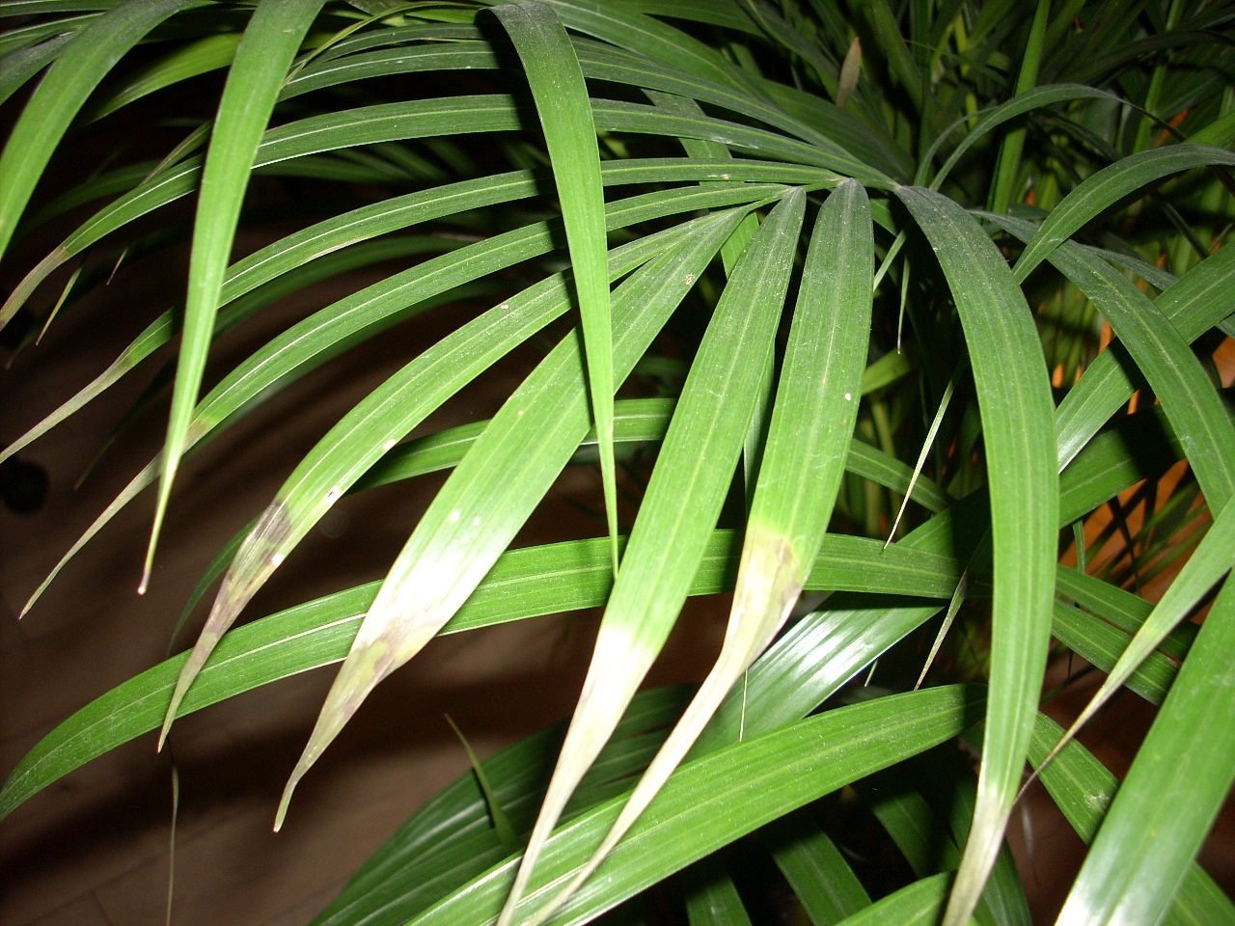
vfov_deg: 38.7
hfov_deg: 50.1
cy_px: 463
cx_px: 618
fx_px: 1320
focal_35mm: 37
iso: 64
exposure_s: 1/60
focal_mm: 6.2
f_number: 2.8
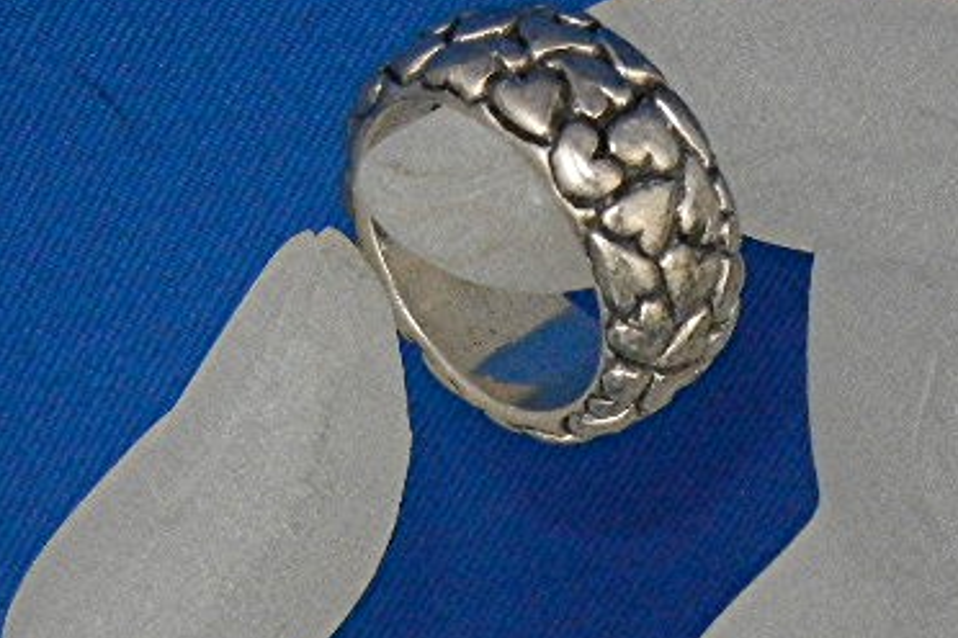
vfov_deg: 8.1
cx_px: 984
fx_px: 4497
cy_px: 538
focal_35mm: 169
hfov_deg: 12.0
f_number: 8
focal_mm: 10.6
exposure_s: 1/30
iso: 800
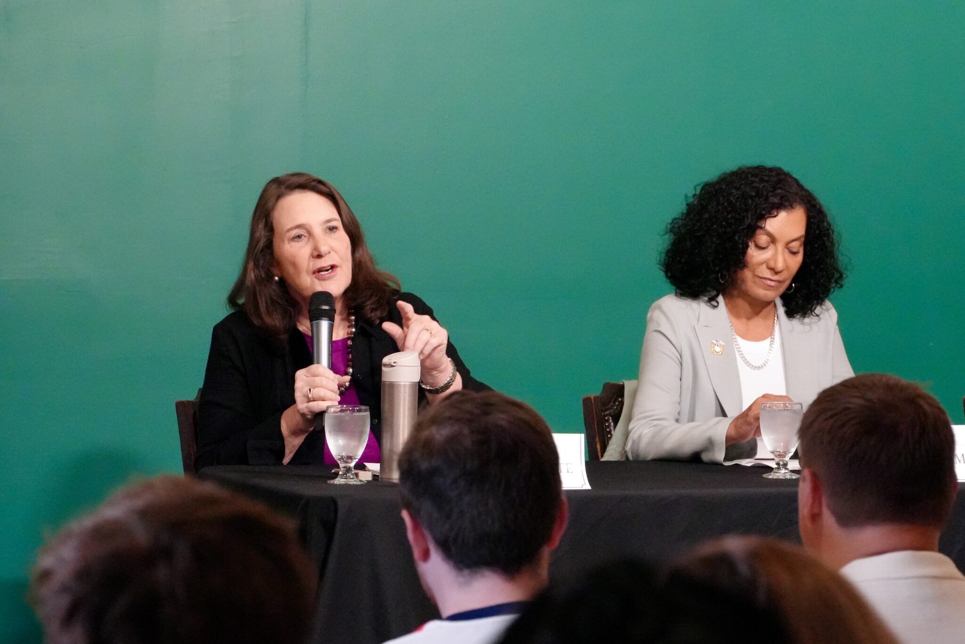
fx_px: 3498
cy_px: 322
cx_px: 482
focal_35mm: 130
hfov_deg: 15.7
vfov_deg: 10.5
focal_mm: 87
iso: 6400
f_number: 5.6
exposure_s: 1/160
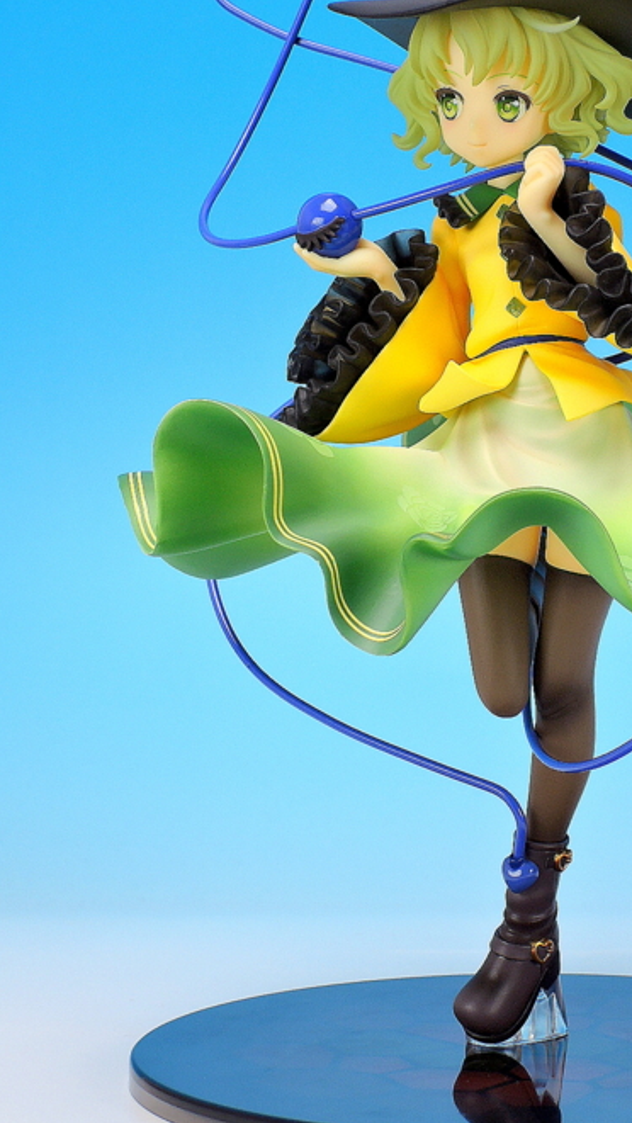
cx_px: 508
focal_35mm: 112
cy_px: 488
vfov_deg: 19.1
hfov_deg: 10.8
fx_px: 3335
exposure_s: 1/4
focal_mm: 18.2
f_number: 4.5
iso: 80
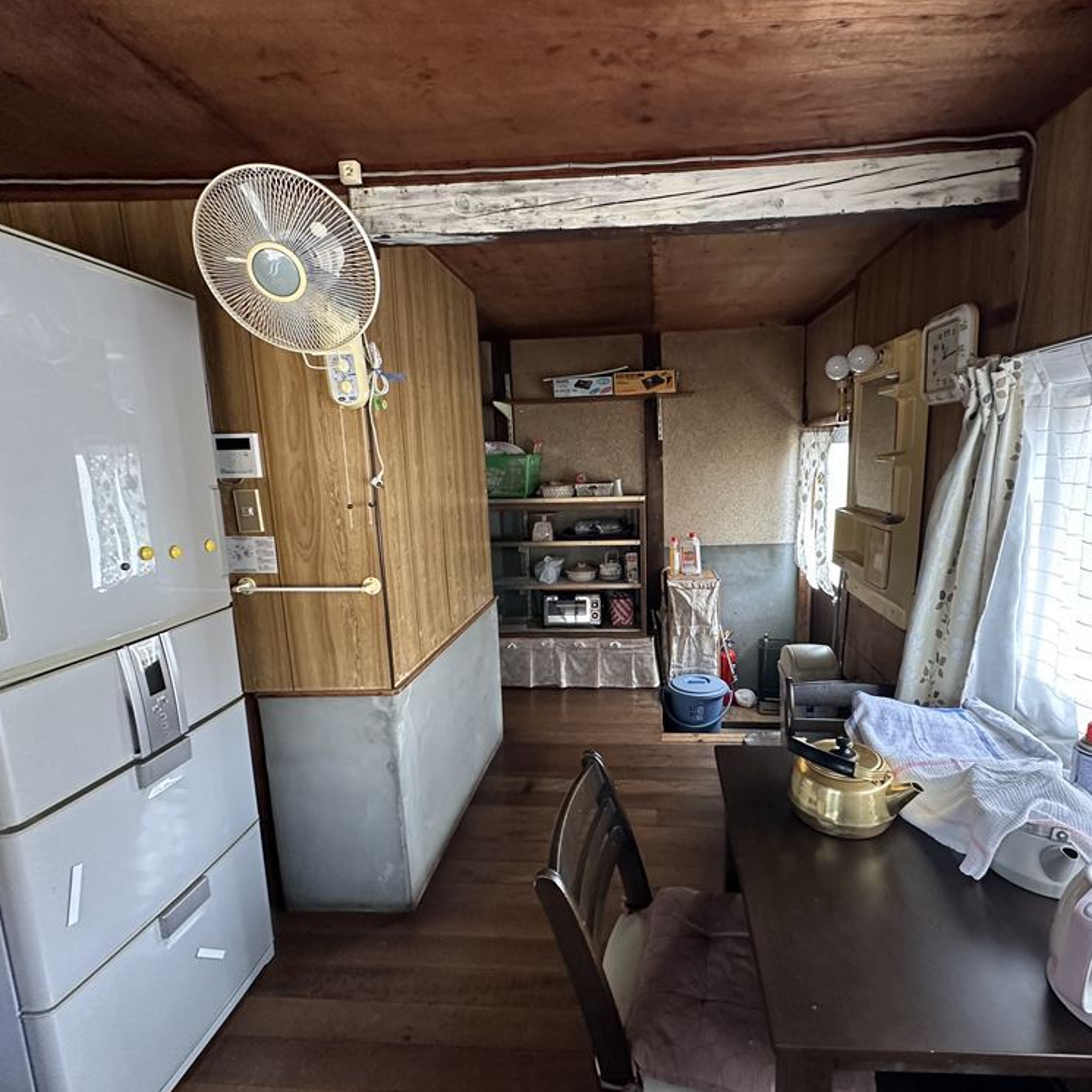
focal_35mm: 17
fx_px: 607
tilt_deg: -9.4
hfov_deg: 83.5
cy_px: 556
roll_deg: +1.0
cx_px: 623
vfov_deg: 84.0
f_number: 2.2
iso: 400
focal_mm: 2.22
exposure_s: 1/60
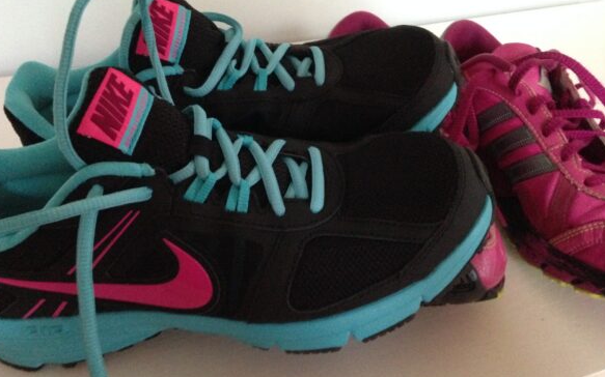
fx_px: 593
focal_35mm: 36
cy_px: 156
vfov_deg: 35.2
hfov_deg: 54.0
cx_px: 299
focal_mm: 4.12
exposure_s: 1/15
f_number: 2.4
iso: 800
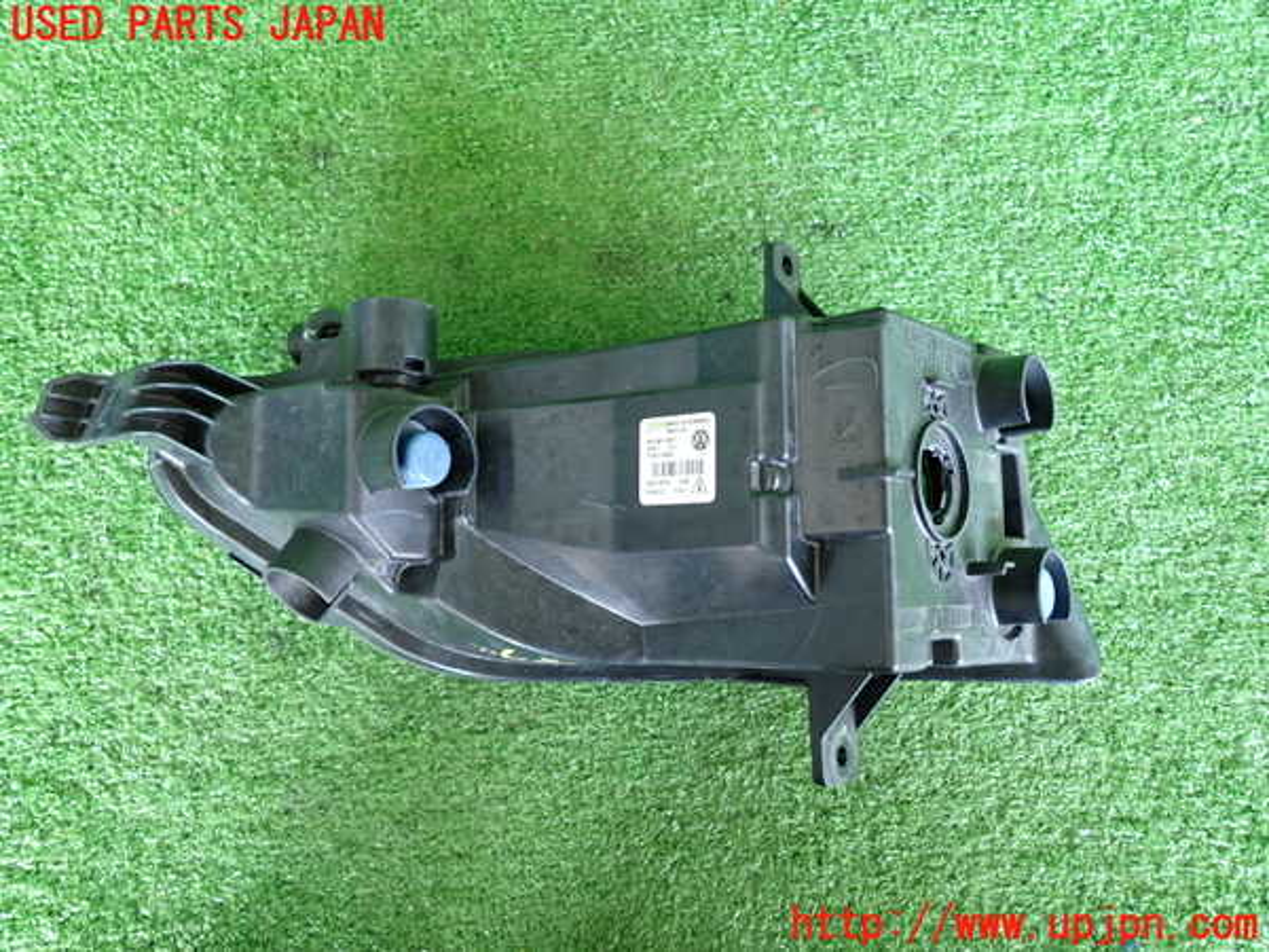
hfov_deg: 69.4
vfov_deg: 54.9
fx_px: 916
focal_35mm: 25
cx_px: 634
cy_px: 476
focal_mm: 4.5
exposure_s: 1/30
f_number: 2
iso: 250
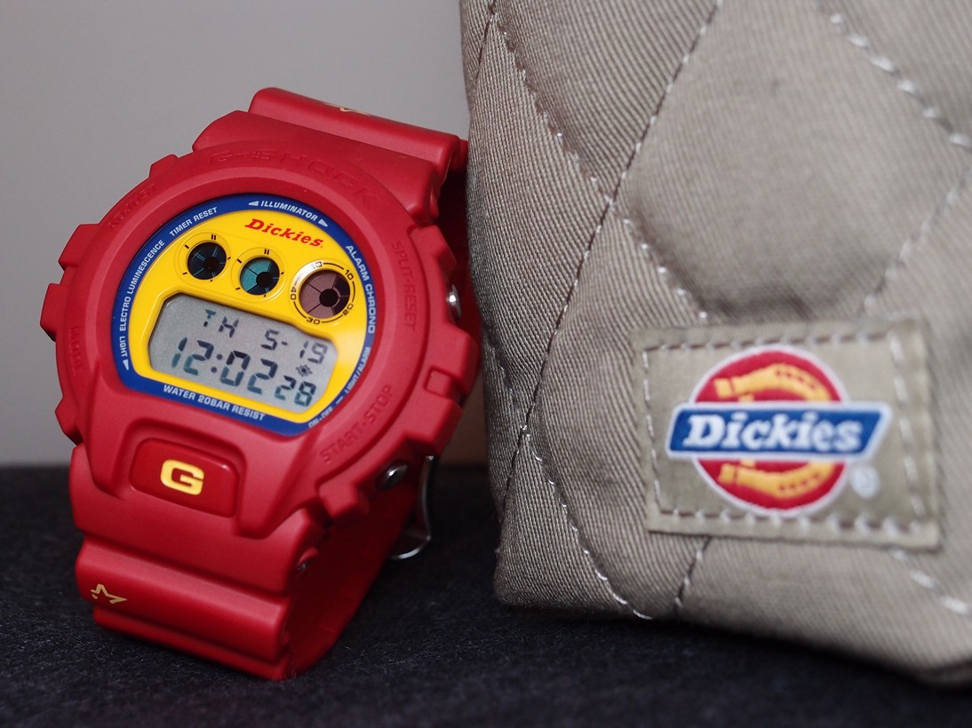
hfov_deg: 27.4
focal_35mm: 71
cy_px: 364
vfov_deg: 20.7
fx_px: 1993
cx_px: 486
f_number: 3.5
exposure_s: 1/80
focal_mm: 15.27
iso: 250
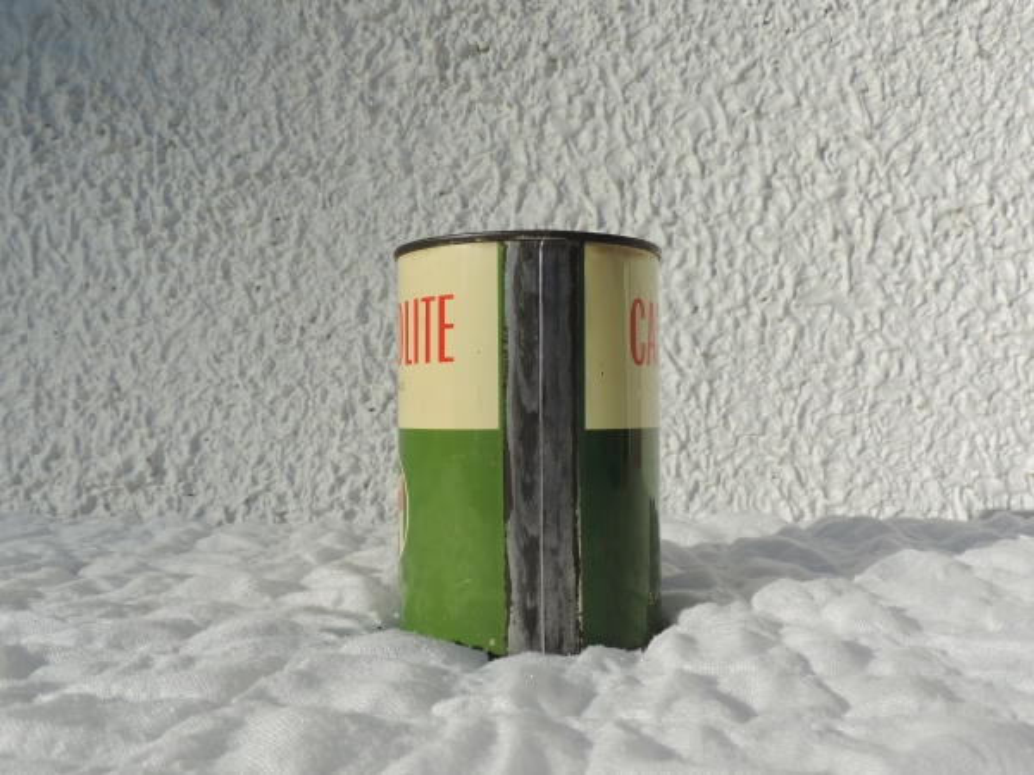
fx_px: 986
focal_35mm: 33
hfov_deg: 55.4
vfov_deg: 42.9
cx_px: 517
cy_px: 388
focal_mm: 5.8
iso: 80
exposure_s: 1/1250
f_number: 3.6
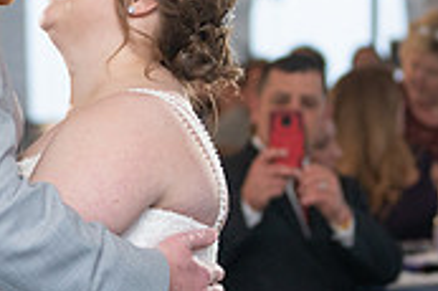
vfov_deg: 5.1
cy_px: 94
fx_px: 3294
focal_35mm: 271
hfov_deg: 7.6
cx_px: 72
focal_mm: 70
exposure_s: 1/250
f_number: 2.8
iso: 500
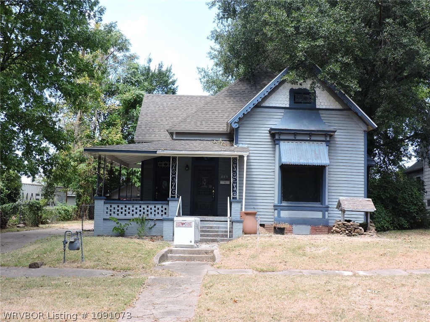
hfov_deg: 43.9
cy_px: 161
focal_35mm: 43
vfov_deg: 33.6
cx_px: 215
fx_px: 534
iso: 100
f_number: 3.4
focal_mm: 7.7
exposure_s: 1/200
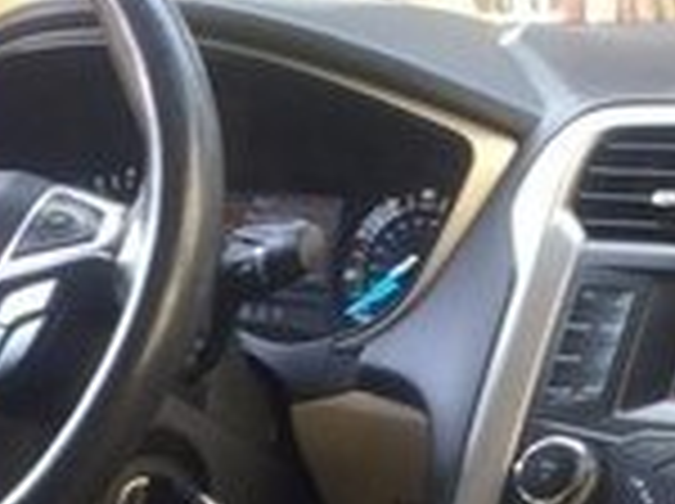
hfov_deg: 15.4
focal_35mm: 128
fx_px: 2492
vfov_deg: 11.3
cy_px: 655
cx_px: 482
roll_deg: +0.7
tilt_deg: -13.3
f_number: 2.2
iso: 40
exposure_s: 1/33
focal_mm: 4.15
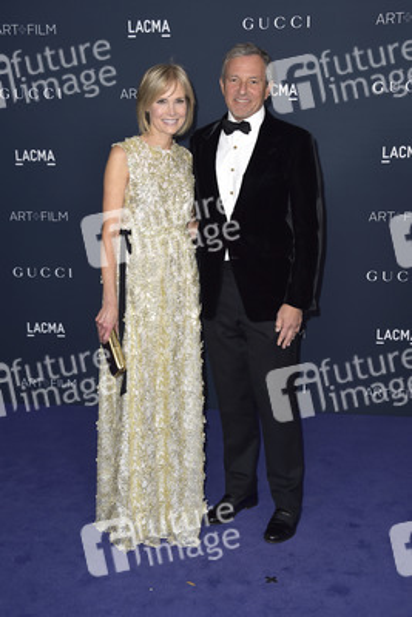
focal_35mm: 50
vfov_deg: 39.6
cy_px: 308
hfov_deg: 27.0
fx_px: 858
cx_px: 206
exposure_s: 1/250
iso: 500
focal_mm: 50
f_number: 6.3
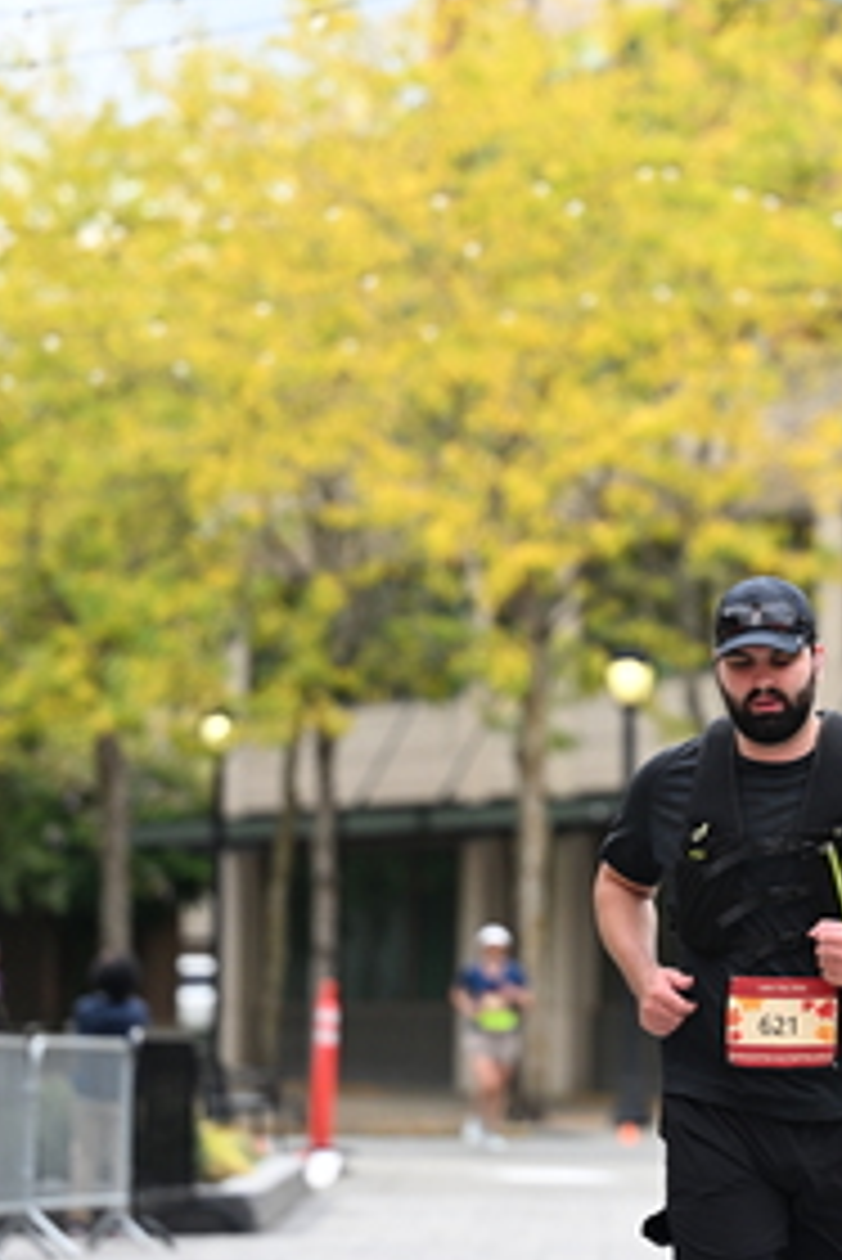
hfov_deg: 6.1
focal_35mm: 226
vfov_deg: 9.1
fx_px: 7918
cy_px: 626
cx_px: 786
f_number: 2.8
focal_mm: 115
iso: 640
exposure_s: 1/2500
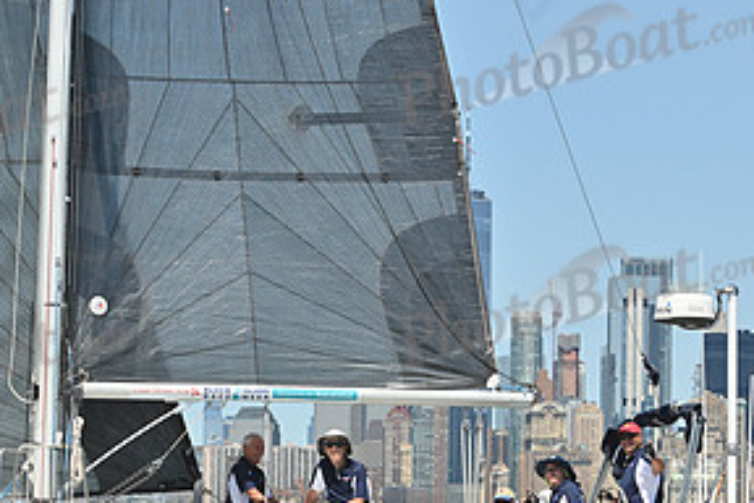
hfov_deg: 14.5
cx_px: 264
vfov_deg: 9.7
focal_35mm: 141
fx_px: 2953
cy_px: 473
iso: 320
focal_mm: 70
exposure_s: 1/1000
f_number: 9
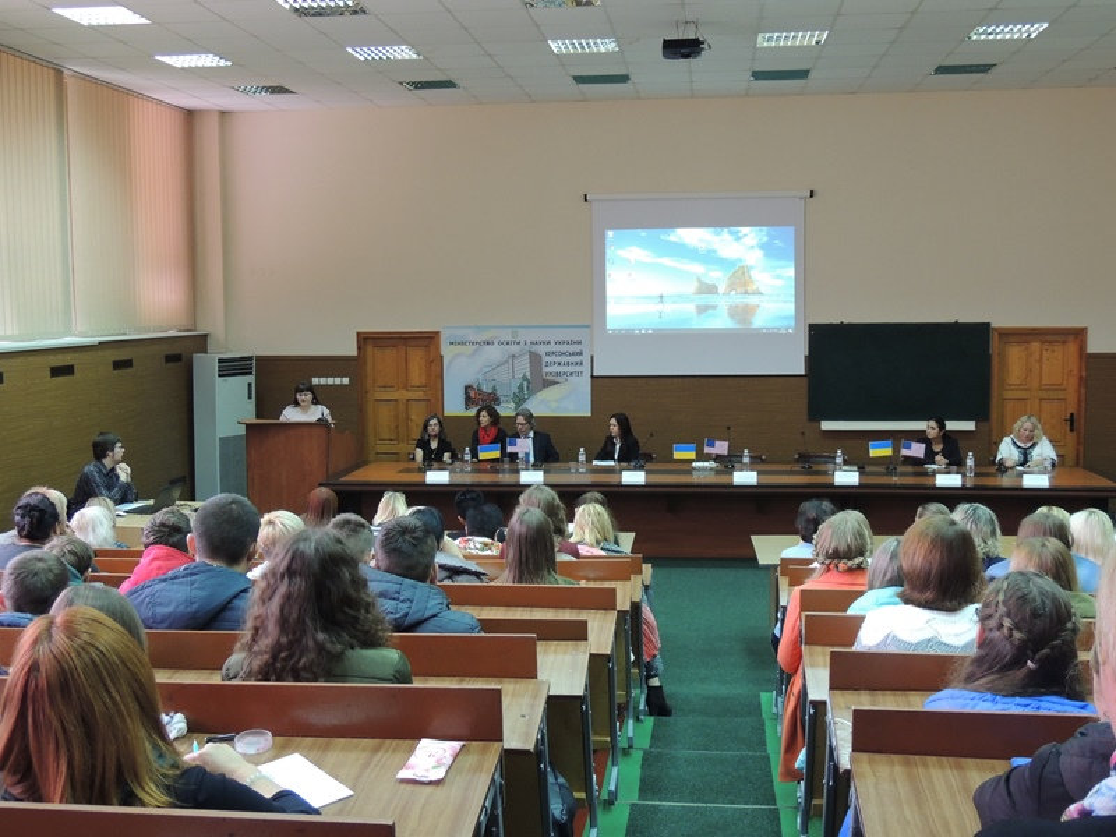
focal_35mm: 40
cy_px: 418
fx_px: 1290
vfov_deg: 36.0
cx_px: 558
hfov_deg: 46.8
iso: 400
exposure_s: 1/15
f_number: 3.3
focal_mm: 7.1
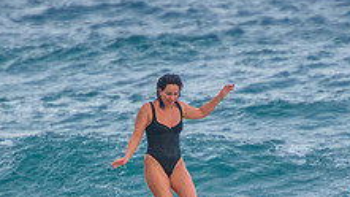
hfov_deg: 1.3
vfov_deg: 0.7
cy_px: 236
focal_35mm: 1694
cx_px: 192
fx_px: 15712
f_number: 5.6
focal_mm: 400
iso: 800
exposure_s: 1/1600
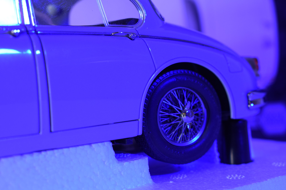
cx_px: 143
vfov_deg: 18.9
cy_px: 95
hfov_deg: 28.1
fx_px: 572
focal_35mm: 72
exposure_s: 1/60
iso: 800
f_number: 7.1
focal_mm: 48
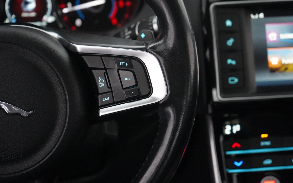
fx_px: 519
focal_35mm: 65
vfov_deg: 20.0
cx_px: 146
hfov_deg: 31.5
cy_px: 95
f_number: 5.6
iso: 12800
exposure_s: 1/60
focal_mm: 63
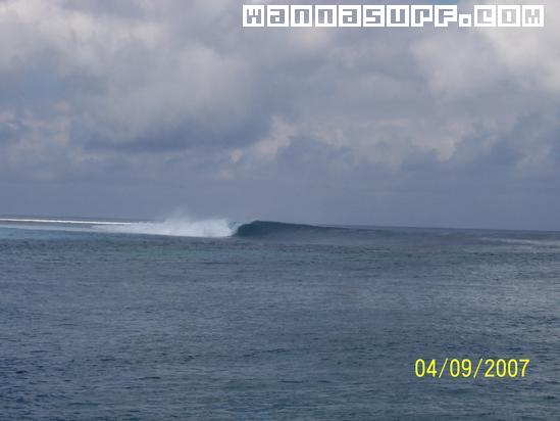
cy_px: 210
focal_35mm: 111
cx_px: 280
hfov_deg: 17.7
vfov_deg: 13.3
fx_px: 1796
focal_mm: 16.8
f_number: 9.5
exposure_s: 1/350
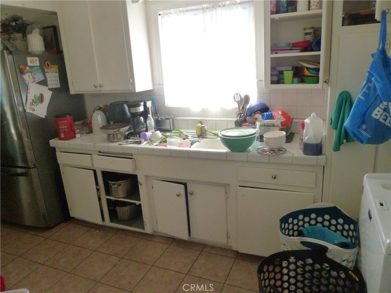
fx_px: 282
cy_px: 146
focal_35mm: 25
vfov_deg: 54.9
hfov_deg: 69.4
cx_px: 196
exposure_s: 1/125
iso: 500
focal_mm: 4.1
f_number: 3.3
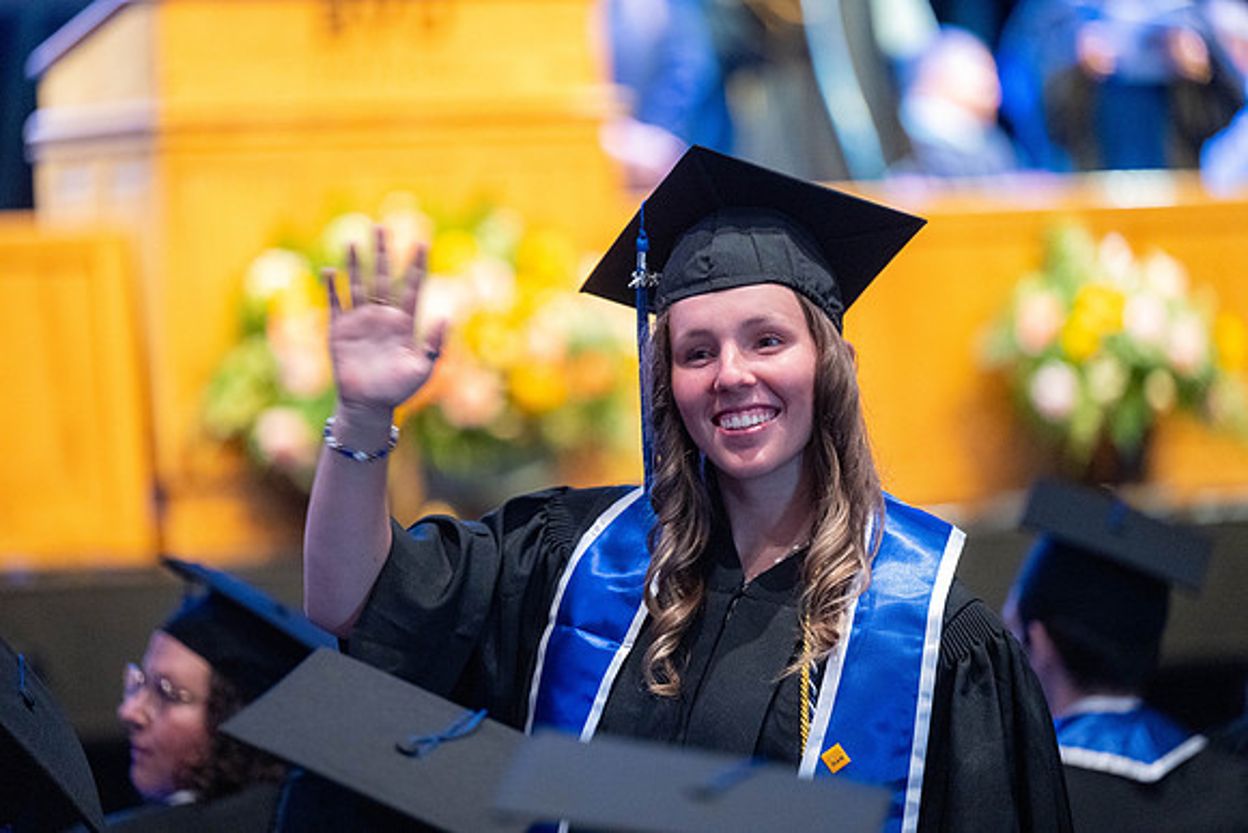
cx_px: 624
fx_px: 5721
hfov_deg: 12.4
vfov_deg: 8.3
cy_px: 416
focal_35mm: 165
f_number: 2.8
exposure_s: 1/125
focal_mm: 165
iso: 6400
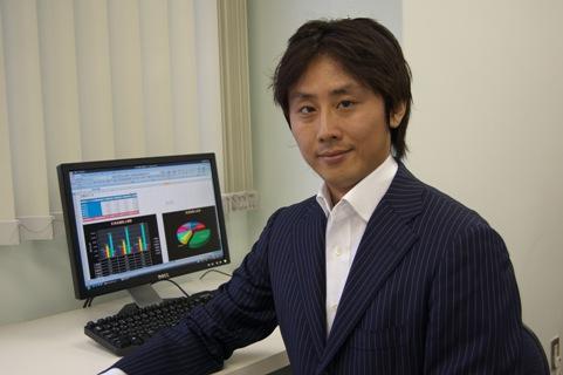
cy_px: 188
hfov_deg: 46.4
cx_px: 282
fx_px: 656
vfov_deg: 31.8
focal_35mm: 42
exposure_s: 1/60
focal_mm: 28
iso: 400
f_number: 4.2
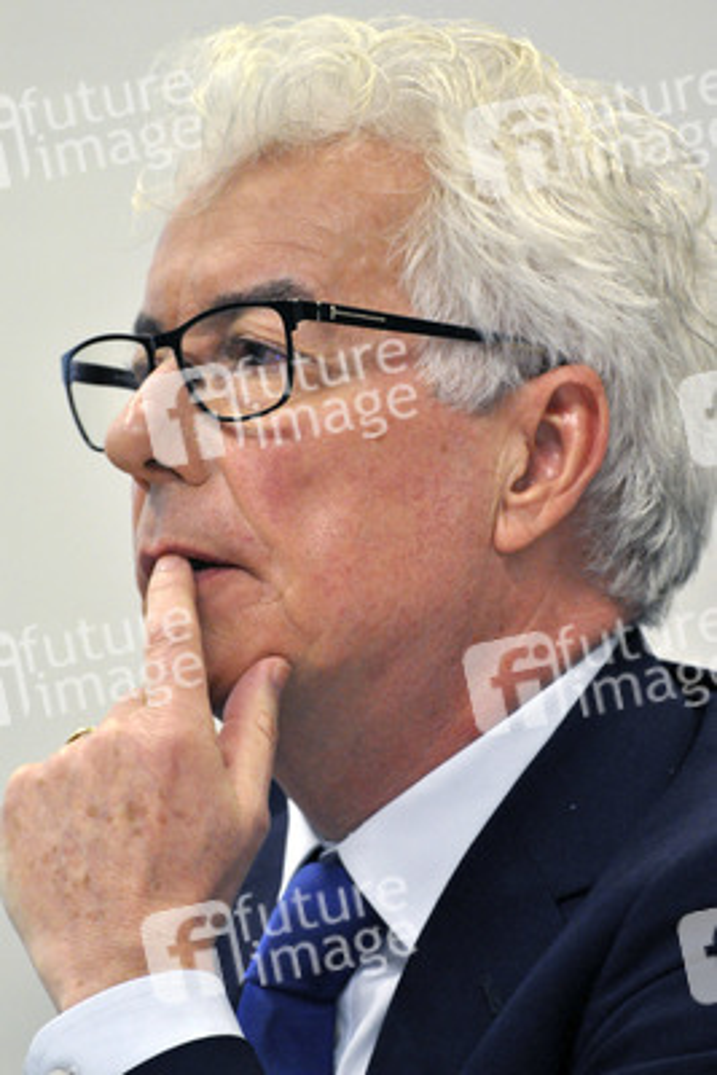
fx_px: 13431
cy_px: 538
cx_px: 358
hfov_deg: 3.1
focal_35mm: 450
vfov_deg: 4.6
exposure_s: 1/80
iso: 2500
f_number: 5.6
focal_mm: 300
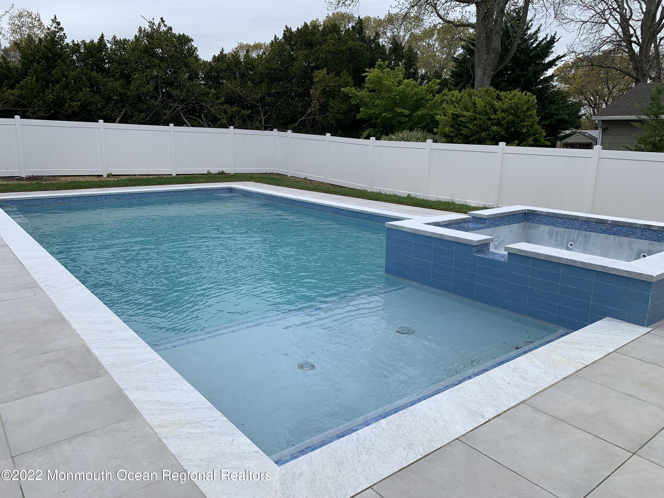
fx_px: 499
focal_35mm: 26
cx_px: 332
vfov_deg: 53.1
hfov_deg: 67.3
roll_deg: -1.3
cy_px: 249
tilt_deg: -12.9
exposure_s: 1/2364
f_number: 1.8
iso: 25
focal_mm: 4.25
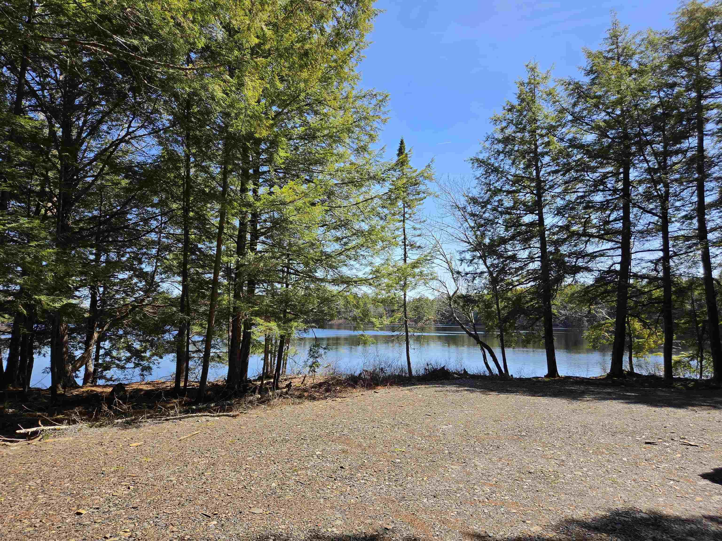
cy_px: 270
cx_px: 361
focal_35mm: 23
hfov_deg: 73.9
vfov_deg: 58.9
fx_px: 480
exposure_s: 1/3160
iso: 80
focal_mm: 5.4
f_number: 1.8
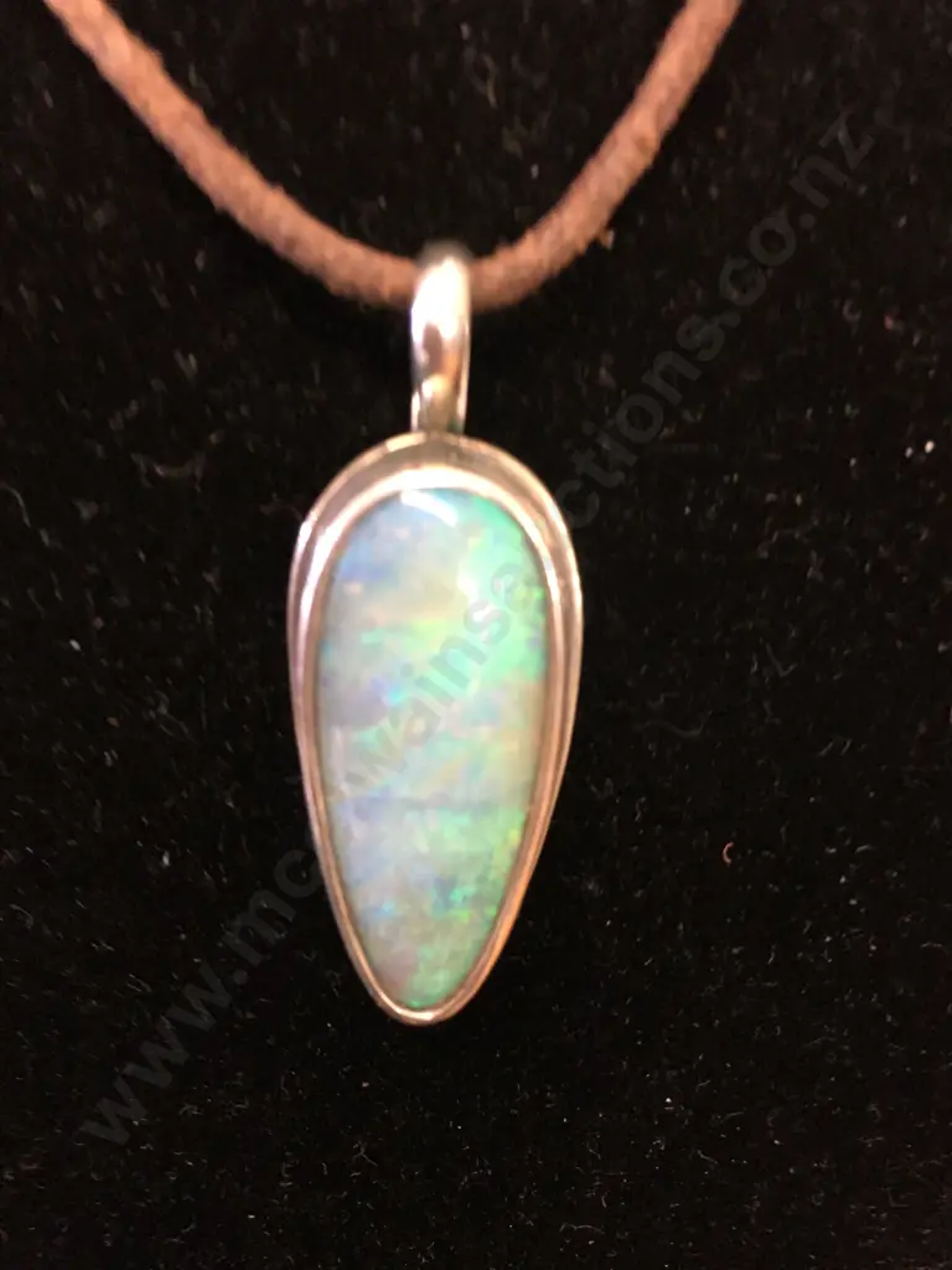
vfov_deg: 61.7
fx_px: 1063
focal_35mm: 29
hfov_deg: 48.2
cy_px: 635
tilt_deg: -36.0
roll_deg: +0.2
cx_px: 476
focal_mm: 4.15
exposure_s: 1/10
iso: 100
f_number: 2.2
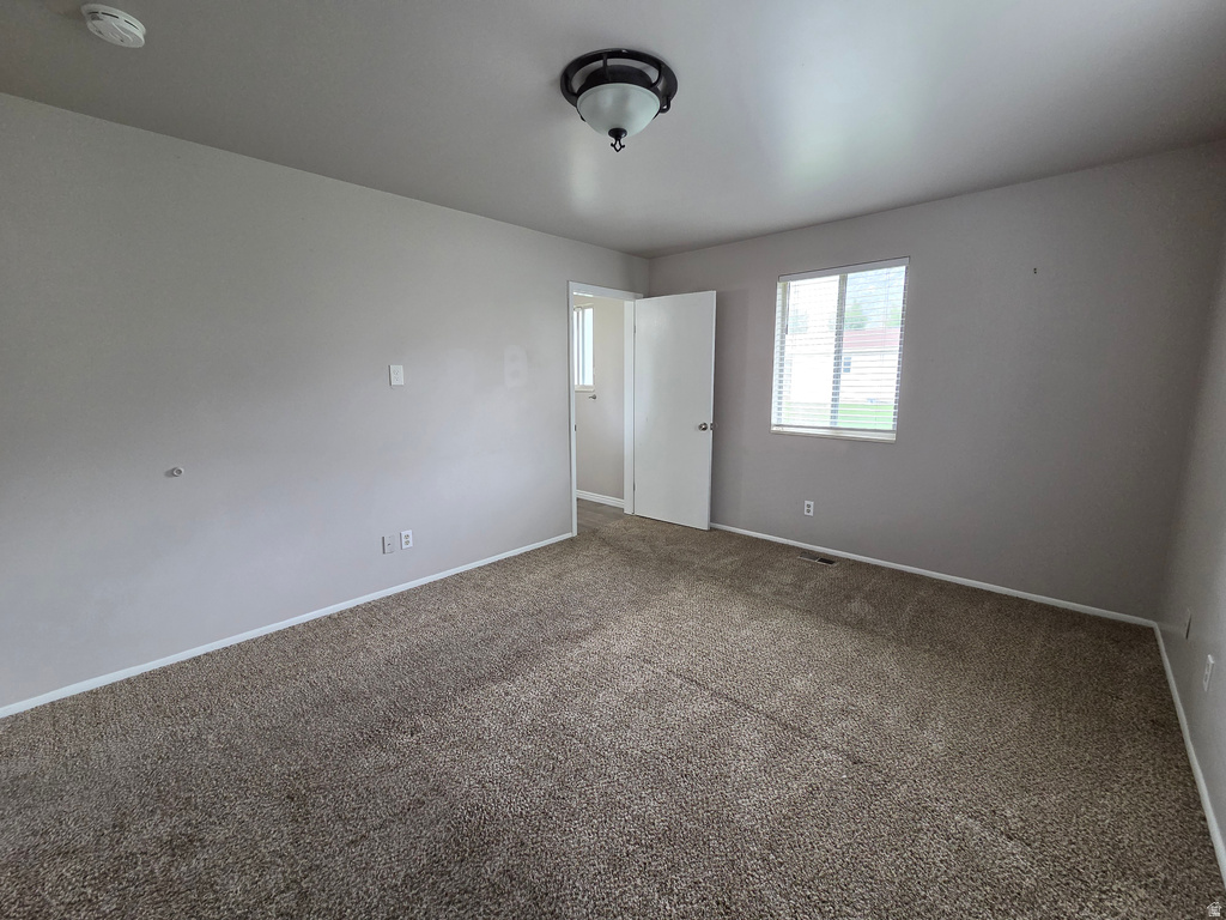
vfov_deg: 89.9
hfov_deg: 106.2
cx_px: 613
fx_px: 460
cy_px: 460
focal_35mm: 13
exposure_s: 1/120
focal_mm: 2.2
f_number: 2.2
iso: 250
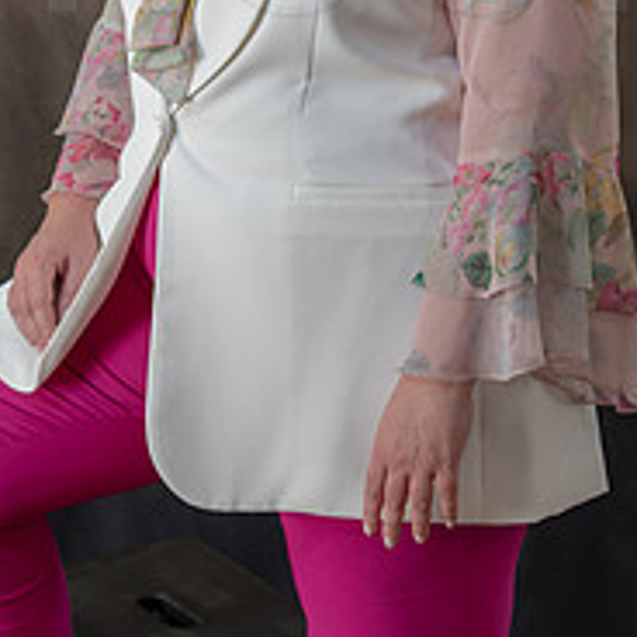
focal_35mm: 162
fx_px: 3373
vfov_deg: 10.7
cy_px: -62
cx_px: 280
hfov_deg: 10.8
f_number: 4.5
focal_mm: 78
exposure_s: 1/100
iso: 400
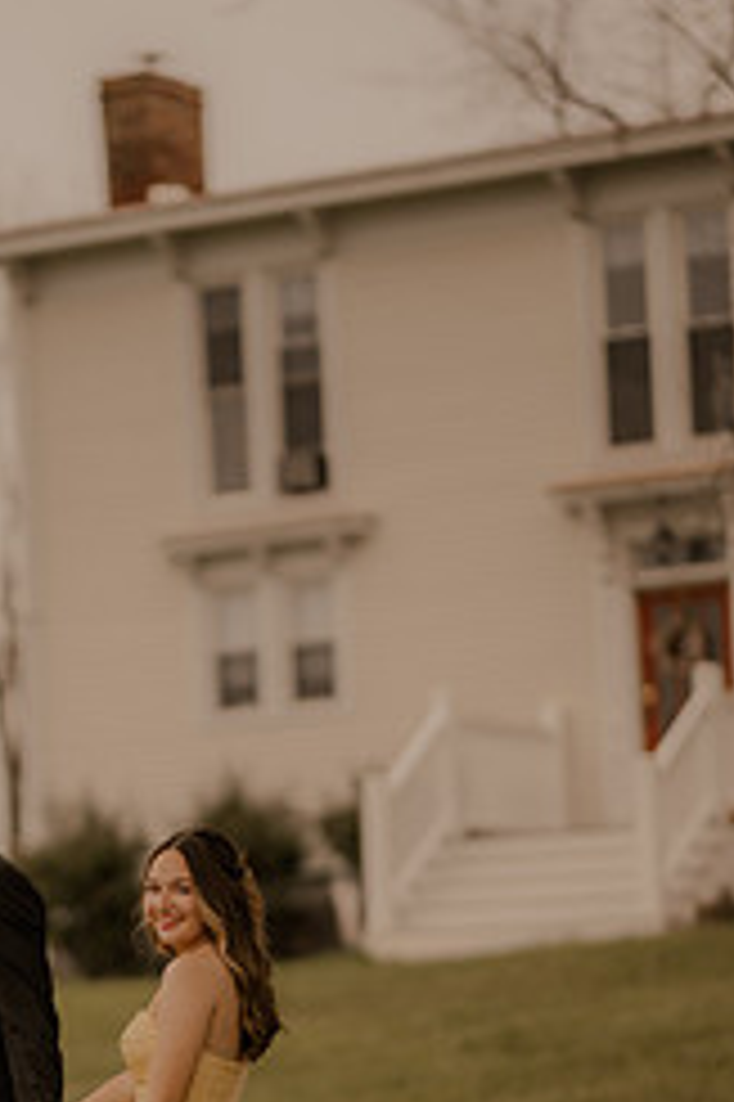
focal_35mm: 156
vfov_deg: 13.1
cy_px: 936
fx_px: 4777
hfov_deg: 8.8
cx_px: 95
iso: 64
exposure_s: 1/1250
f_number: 1.4
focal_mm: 85
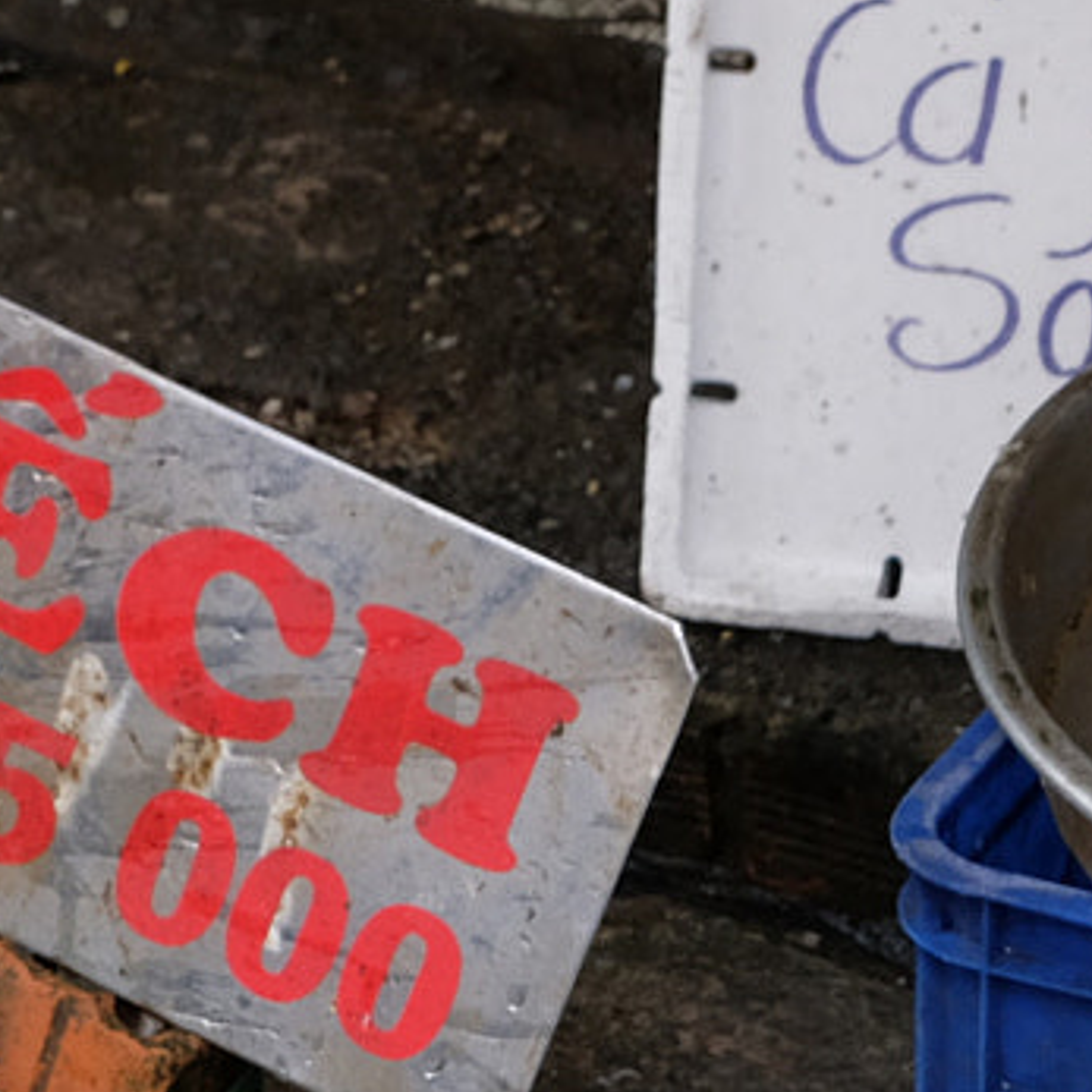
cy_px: 1564
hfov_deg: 12.7
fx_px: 4890
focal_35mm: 137
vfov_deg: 12.2
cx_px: 859
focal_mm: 23.3
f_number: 9
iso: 640
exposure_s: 1/50
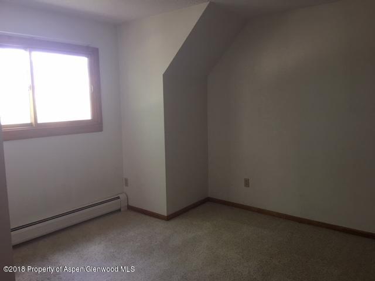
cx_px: 188
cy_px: 140
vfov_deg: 48.2
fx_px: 314
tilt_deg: -5.8
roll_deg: +1.3
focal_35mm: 29
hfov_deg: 61.7
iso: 25
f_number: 2.2
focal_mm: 4.15
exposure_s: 1/15
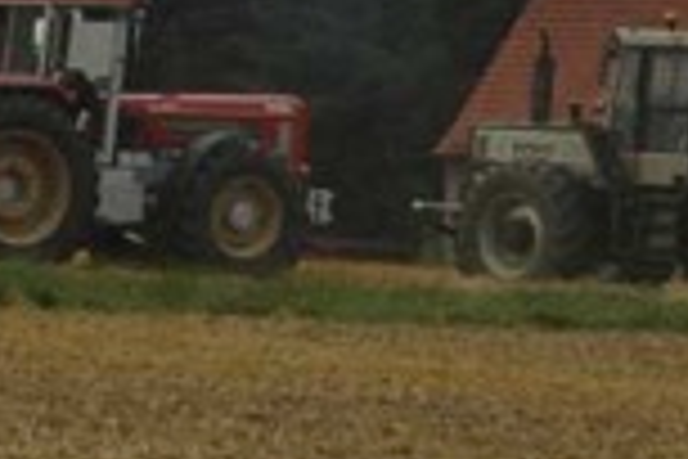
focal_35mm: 548
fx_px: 10472
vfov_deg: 2.5
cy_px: -14
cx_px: -481
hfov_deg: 3.7
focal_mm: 70
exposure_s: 1/500
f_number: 11
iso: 400
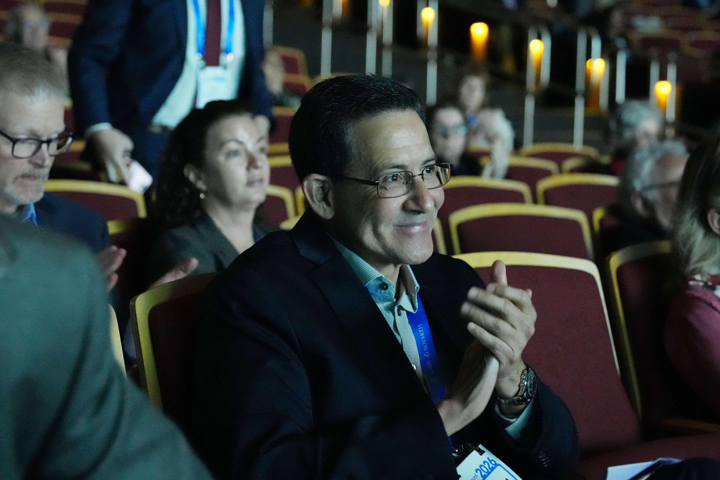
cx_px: 360
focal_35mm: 80
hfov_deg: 25.4
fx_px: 1600
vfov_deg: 17.1
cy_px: 240
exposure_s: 1/125
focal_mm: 53.5
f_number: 2.8
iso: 8000
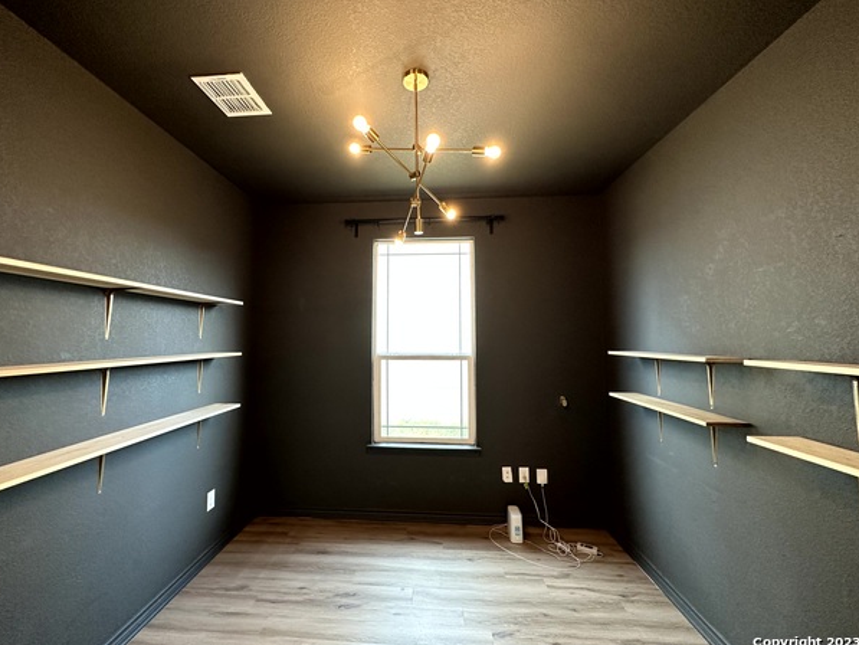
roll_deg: +0.1
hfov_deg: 98.0
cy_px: 321
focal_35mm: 15
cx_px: 404
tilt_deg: +2.9
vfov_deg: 81.8
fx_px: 372
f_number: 2.2
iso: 160
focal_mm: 2.22
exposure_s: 1/60
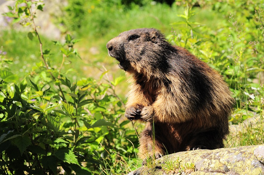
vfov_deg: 9.1
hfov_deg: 13.7
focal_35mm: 150
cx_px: 132
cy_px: 88
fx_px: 1099
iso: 1100
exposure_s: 1/500
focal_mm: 150
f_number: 14
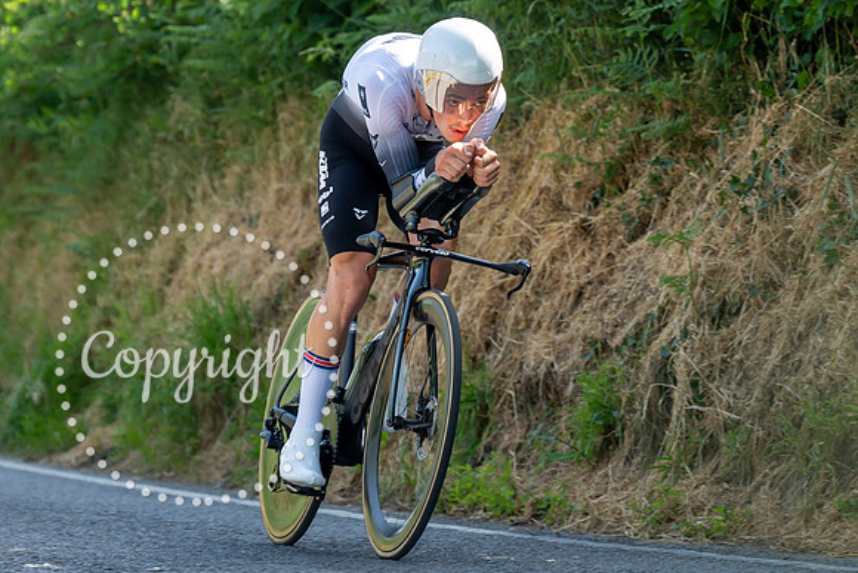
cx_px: 486
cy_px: 214
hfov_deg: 7.5
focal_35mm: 276
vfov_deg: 5.0
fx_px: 6585
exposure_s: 1/1000
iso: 500
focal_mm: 143
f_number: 3.5
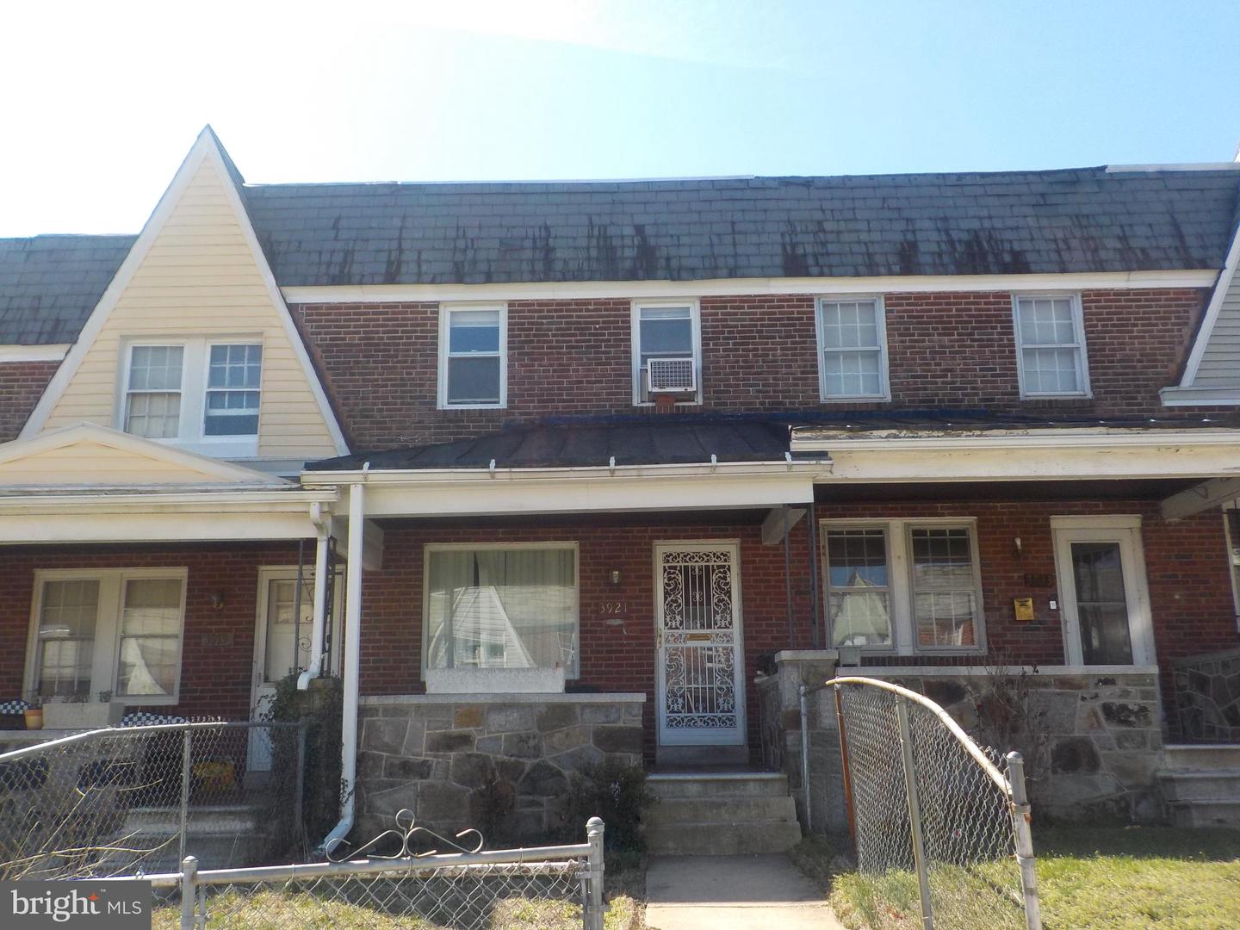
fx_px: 1075
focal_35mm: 30
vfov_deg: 46.8
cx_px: 620
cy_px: 465
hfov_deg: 60.0
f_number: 3.3
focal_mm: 4.1
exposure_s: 1/640
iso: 125
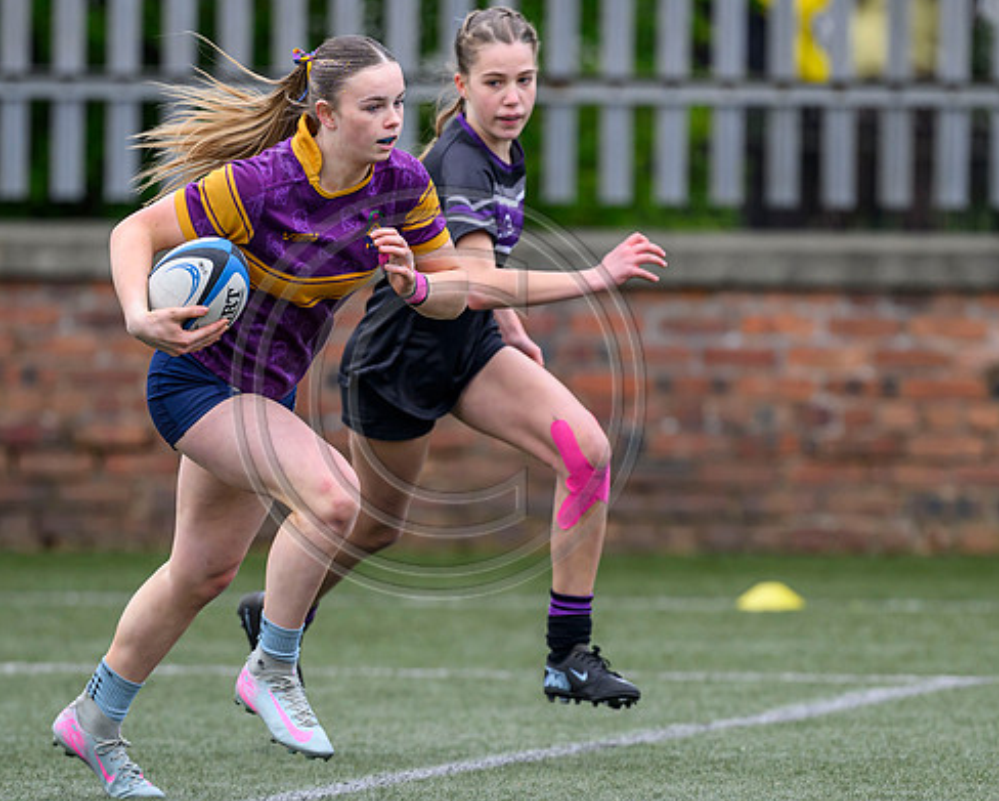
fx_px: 20443
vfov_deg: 2.2
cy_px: 405
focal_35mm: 691
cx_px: 508
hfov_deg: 2.8
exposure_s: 1/1600
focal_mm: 400
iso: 640
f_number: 3.5
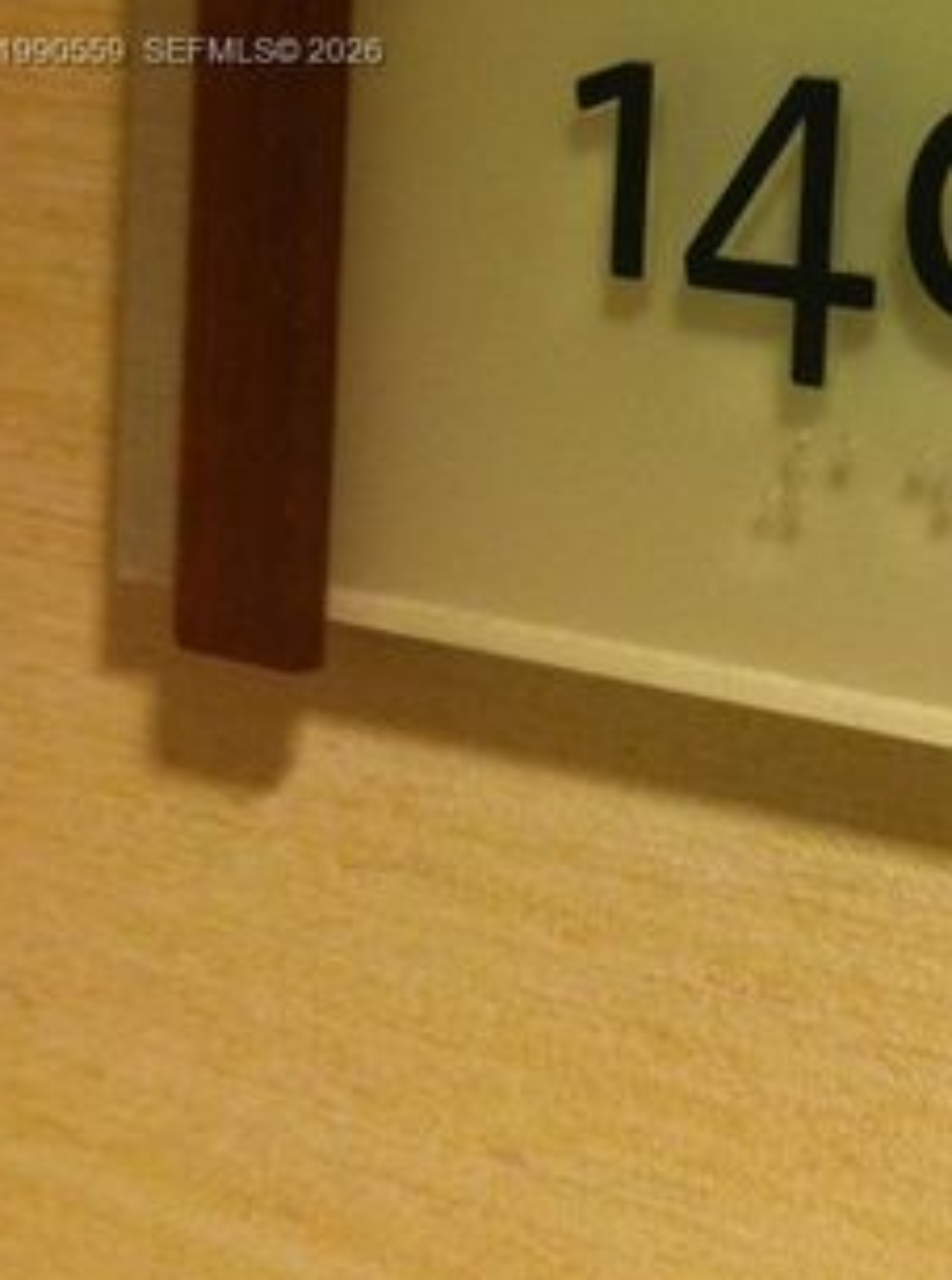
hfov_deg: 18.4
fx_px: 2837
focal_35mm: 77
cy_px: 55
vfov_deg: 24.4
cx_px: 998
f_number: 2.8
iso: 80
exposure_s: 1/24
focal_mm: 3.85
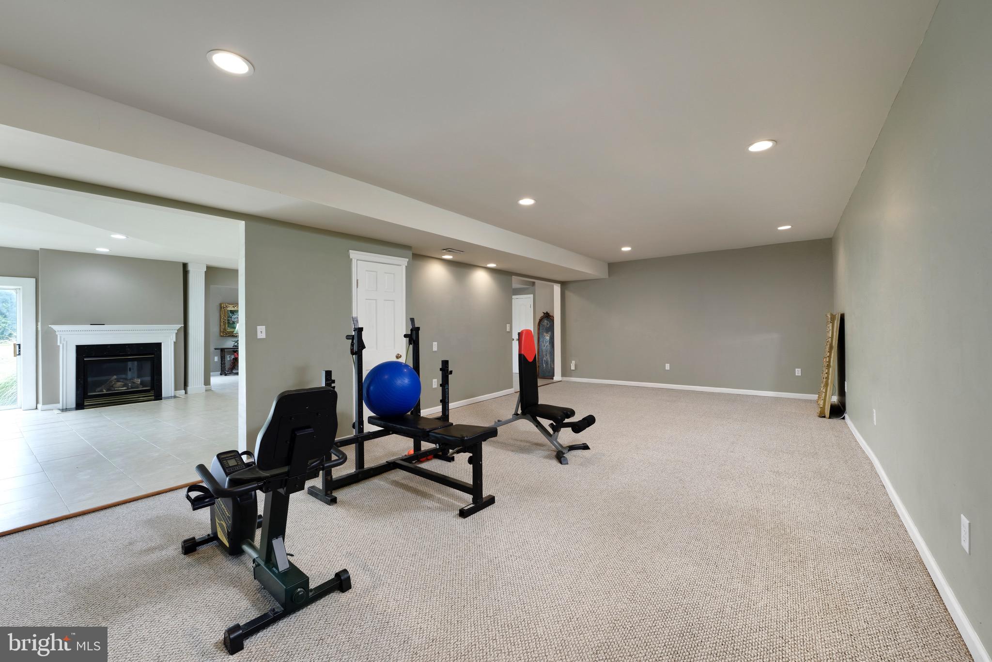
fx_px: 386
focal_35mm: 14
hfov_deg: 104.2
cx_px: 496
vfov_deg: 81.2
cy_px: 331
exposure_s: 1/13
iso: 400
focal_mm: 14
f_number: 9
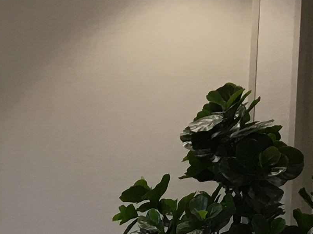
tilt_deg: -10.4
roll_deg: +1.2
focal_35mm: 146
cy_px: 472
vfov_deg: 9.5
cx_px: -136
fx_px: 1320
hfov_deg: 12.9
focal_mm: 4.15
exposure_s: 1/30
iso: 50
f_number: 2.2
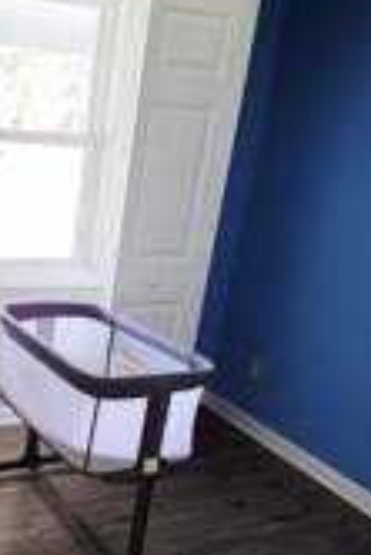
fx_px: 602
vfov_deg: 48.0
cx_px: 17
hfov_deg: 32.1
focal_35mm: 39
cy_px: 403
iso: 160
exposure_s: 1/60.2
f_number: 1.9
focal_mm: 2.2
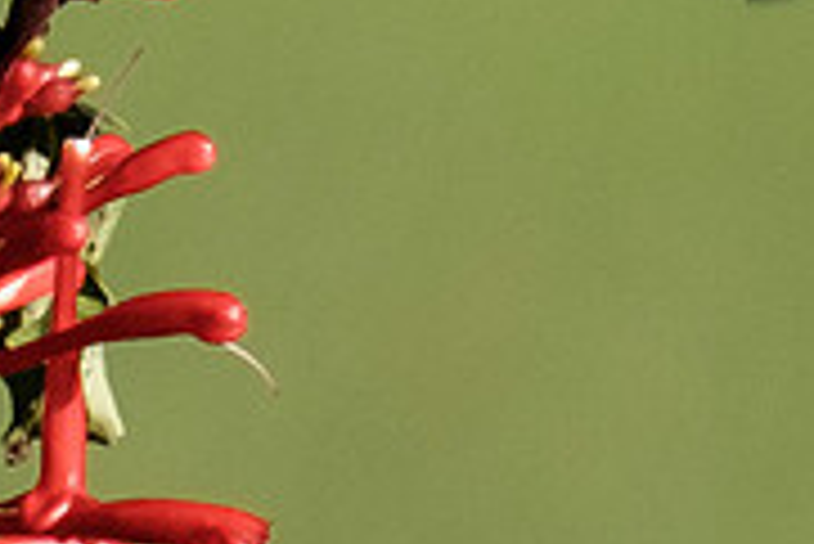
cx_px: 164
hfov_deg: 0.7
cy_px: 233
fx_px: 64786
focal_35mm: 2863
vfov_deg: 0.5
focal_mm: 200
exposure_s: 1/1600
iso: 200
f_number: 4.8
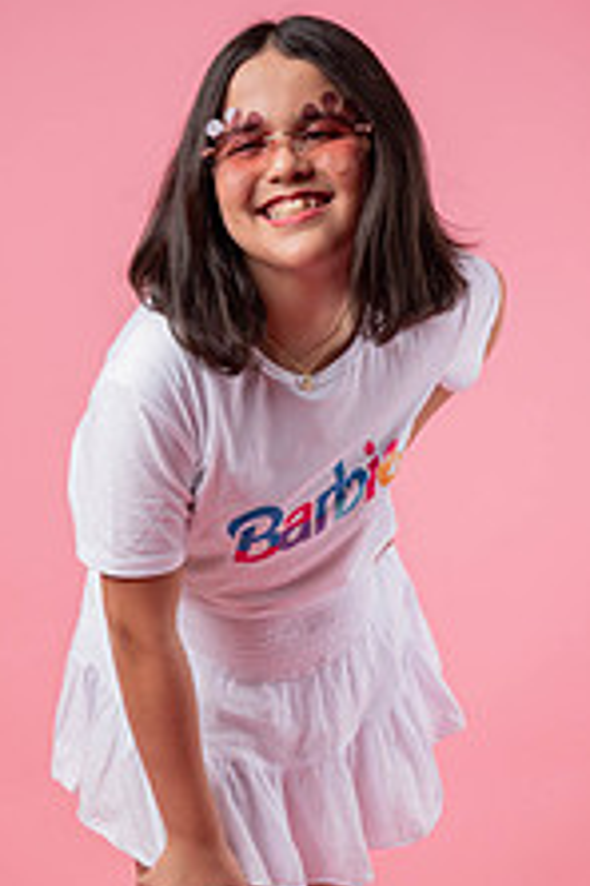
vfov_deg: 24.0
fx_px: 2040
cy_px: 750
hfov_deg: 16.4
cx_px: 259
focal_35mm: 83
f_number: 8
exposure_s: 1/125
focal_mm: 41
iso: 250
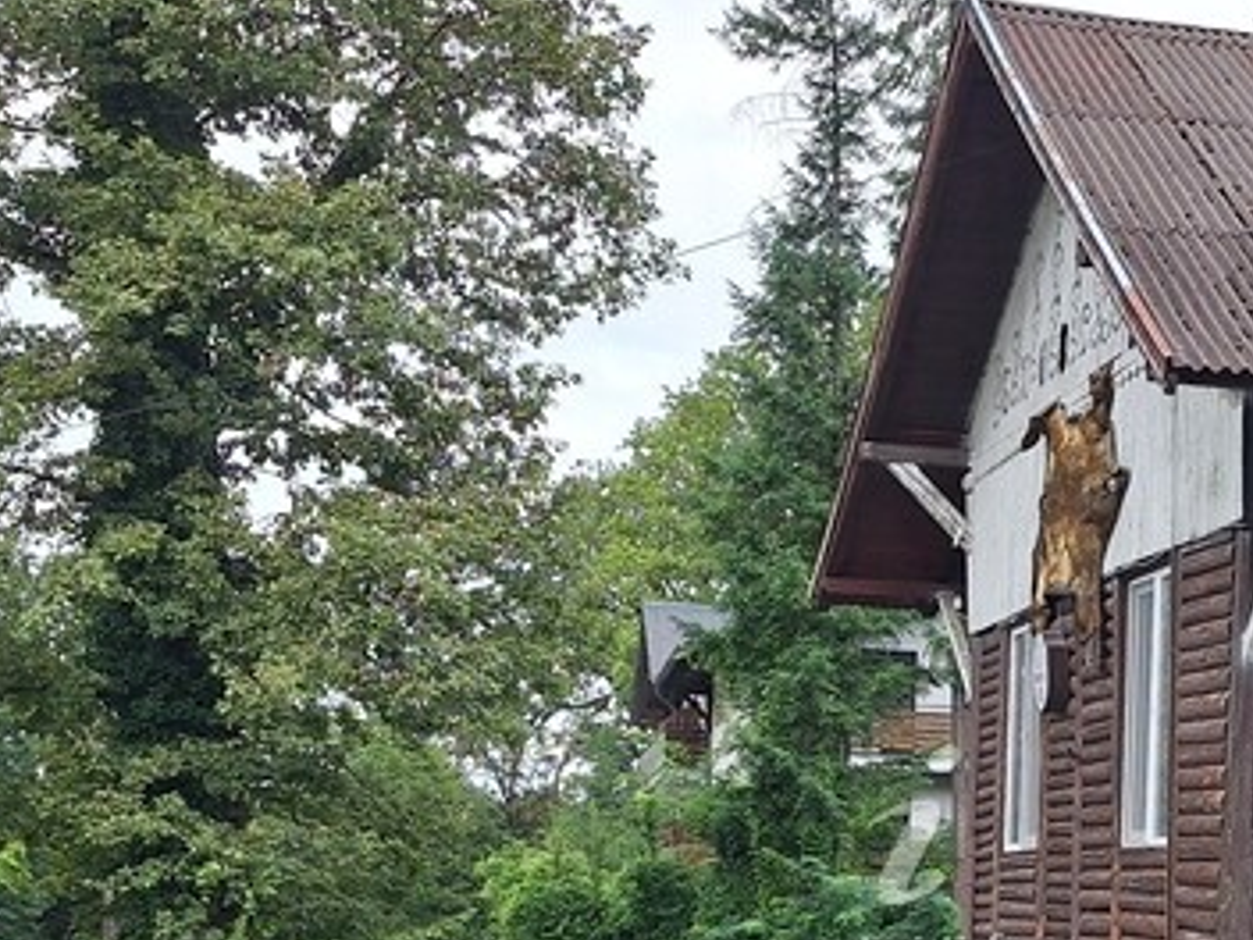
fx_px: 2425
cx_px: 986
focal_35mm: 67
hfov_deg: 28.4
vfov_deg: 21.2
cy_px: 922
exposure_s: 1/769
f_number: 1.8
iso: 40
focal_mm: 5.54
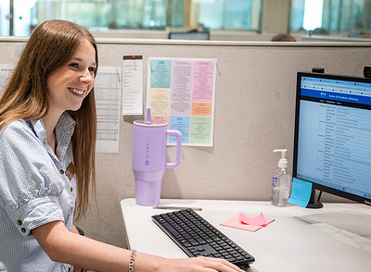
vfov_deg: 22.6
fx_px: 681
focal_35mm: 64
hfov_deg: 29.6
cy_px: 126
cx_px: 61
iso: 640
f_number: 2.8
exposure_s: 1/160
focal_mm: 37
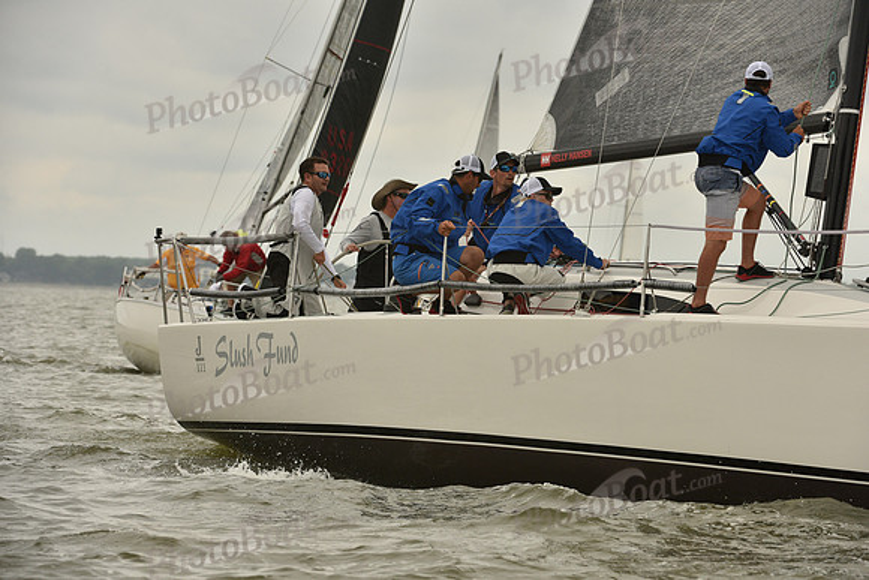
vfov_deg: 5.7
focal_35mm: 240
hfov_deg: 8.6
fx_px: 5794
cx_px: 434
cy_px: 290
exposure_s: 1/800
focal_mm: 240
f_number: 9
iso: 400
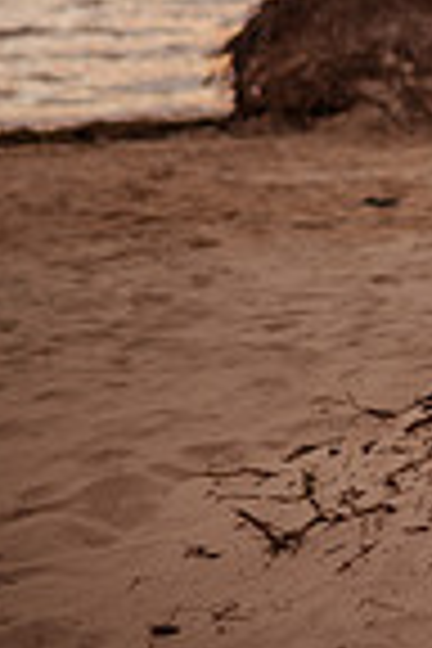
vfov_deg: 17.4
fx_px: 1962
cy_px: -234
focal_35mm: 109
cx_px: 621
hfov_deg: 12.1
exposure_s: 1/1600
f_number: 1.8
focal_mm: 35
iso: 50
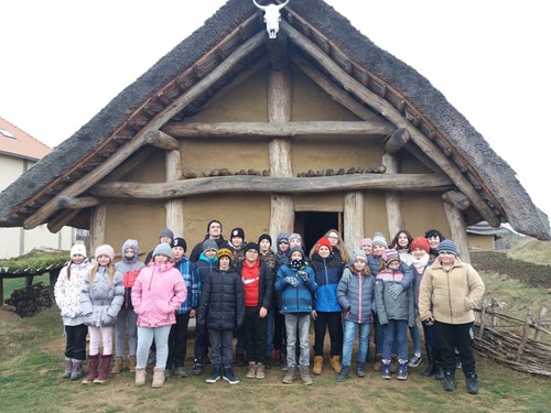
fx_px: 446
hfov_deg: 63.4
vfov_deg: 49.7
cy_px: 206
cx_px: 276
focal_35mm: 28
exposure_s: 1/33
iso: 64
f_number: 1.9
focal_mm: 3.7
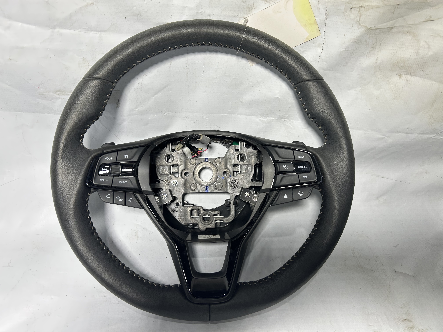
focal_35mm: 26
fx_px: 333
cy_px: 166
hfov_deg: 67.3
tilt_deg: -43.9
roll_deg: -3.5
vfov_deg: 53.1
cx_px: 222
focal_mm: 5.7
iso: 50
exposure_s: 1/200
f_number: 1.5
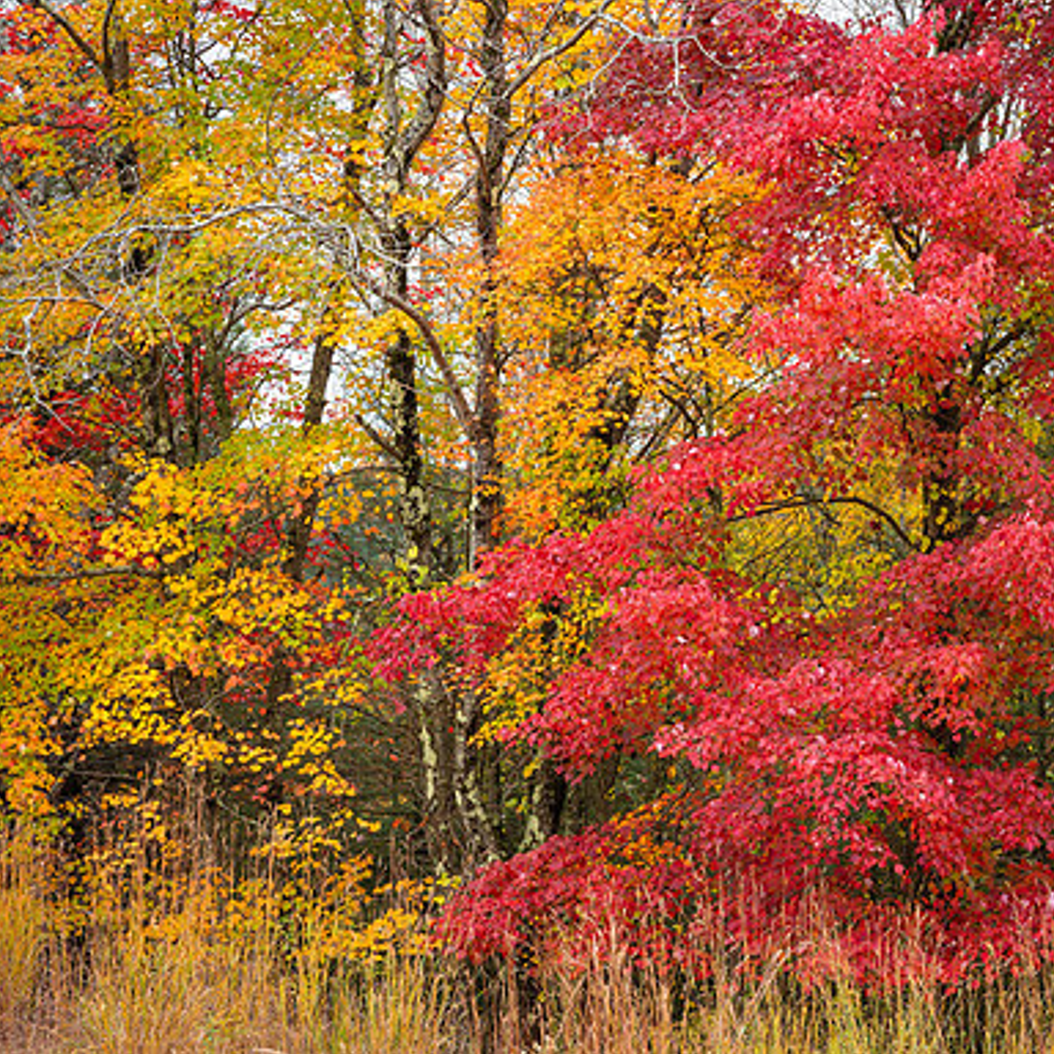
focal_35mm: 109
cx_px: 763
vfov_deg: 16.0
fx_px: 3755
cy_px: 526
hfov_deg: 15.9
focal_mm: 85
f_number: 11
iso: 100
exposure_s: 1/20
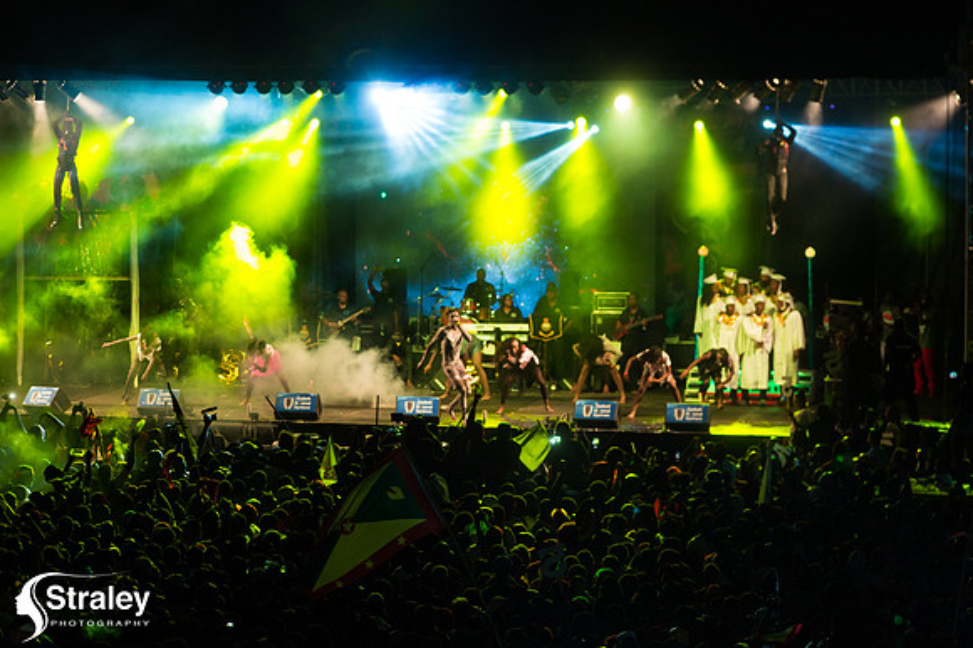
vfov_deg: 11.4
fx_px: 3241
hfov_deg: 17.1
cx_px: 486
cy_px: 324
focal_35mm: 120
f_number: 5.6
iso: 2500
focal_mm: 120
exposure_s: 1/160
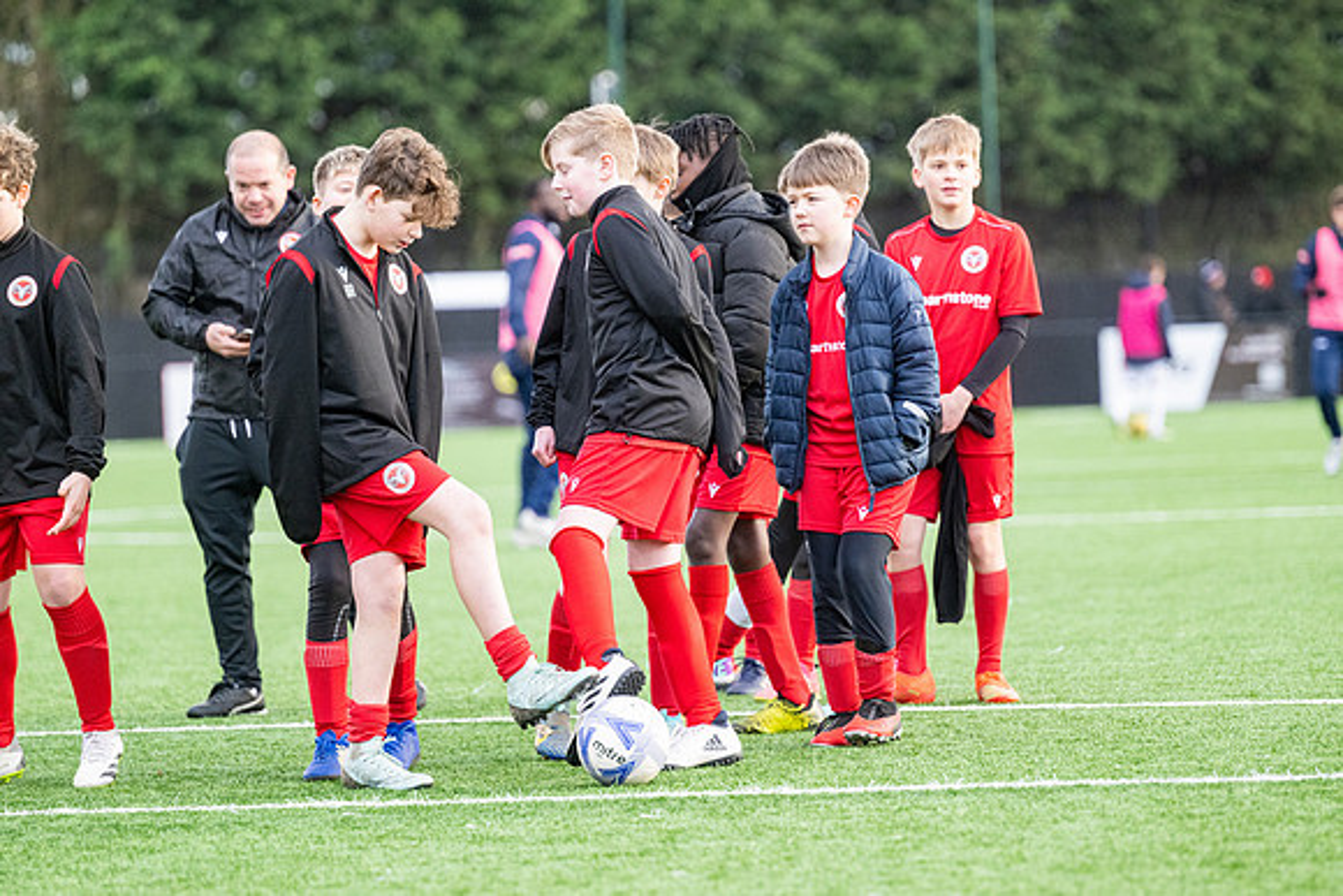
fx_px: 7836
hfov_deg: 9.8
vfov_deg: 6.5
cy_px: 448
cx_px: 672
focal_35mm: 210
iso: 2000
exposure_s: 1/1250
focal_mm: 210
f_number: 4
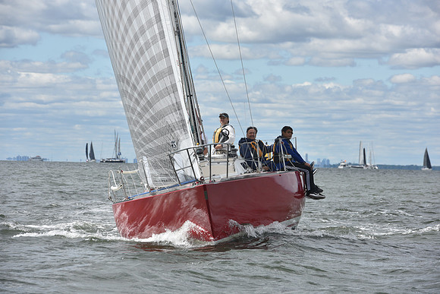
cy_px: 147
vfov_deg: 6.9
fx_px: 2445
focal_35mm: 200
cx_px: 220
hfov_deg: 10.3
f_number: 10
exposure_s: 1/800
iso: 250
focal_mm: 200
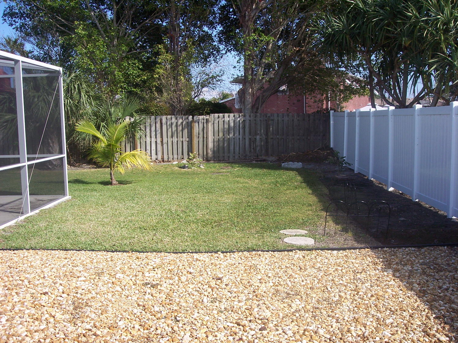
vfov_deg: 36.8
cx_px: 229
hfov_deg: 47.9
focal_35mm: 39
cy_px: 172
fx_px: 516
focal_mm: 8
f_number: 4
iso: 100
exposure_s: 1/500
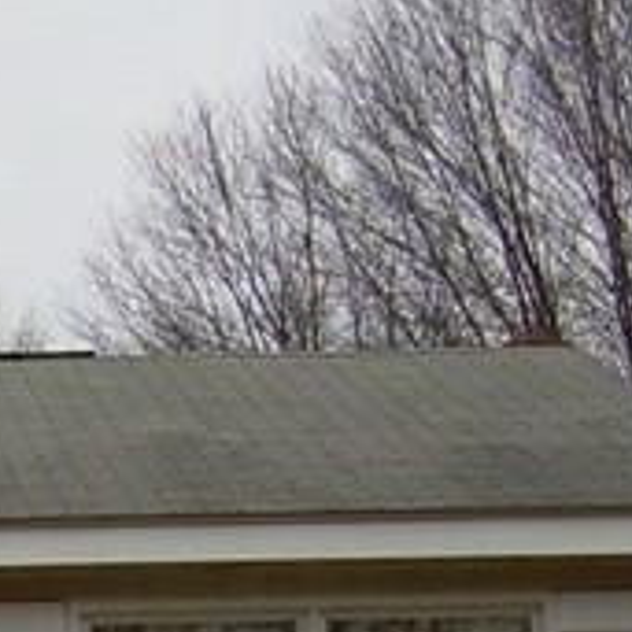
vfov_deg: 8.5
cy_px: 928
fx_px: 4152
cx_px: -562
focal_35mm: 201
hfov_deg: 8.3
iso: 50
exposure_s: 1/210
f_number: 2.8
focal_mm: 6.3
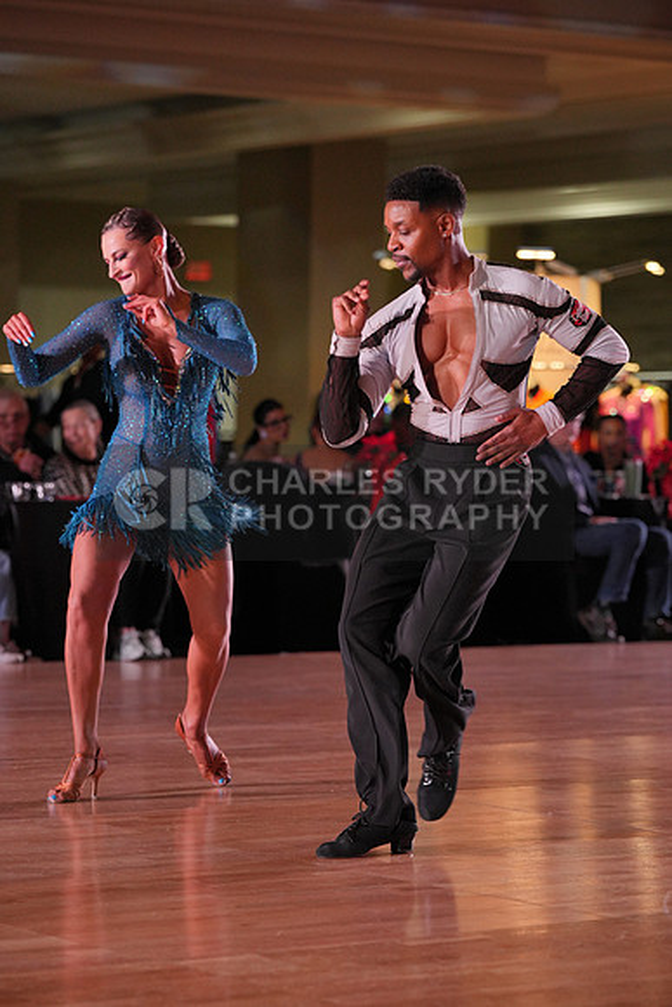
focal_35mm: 121
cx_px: 336
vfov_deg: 16.9
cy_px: 504
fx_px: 3386
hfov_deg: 11.3
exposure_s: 1/500
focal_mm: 121
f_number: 4
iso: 2000
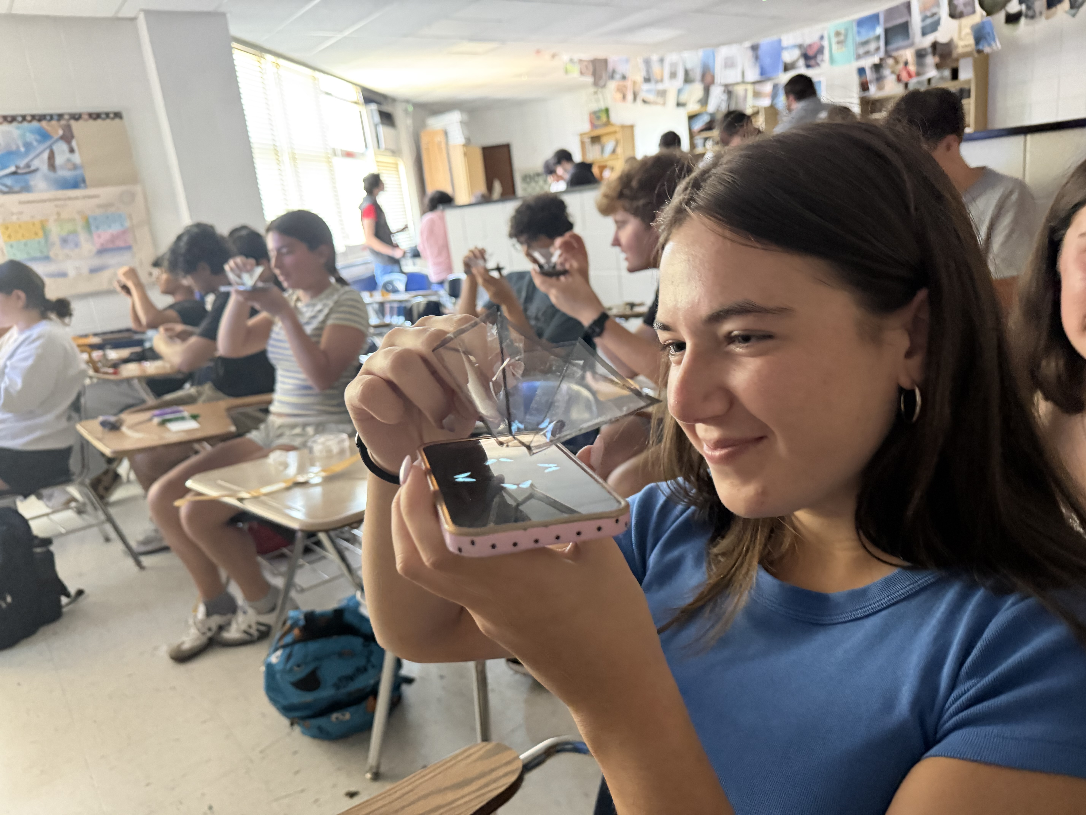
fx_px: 753
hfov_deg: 71.6
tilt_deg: -14.4
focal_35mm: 24
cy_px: 408
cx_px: 543
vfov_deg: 56.8
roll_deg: +7.8
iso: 1600
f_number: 1.78
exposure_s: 1/30
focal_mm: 6.76
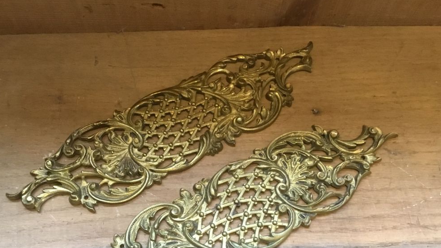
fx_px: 479
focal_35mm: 41
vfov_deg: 28.6
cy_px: 183
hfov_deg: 49.4
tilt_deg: -67.7
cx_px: 208
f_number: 2.4
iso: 200
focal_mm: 3.3
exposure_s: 1/33
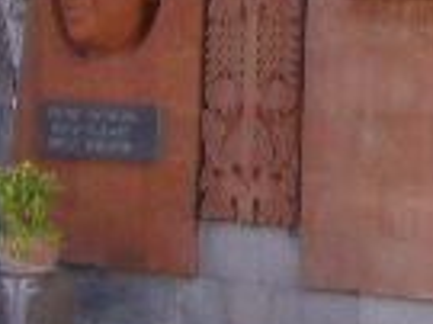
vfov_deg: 8.9
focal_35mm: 166
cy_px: 6
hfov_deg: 10.9
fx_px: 2075
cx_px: 844
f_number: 2.8
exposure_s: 1/160
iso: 80
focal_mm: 5.8
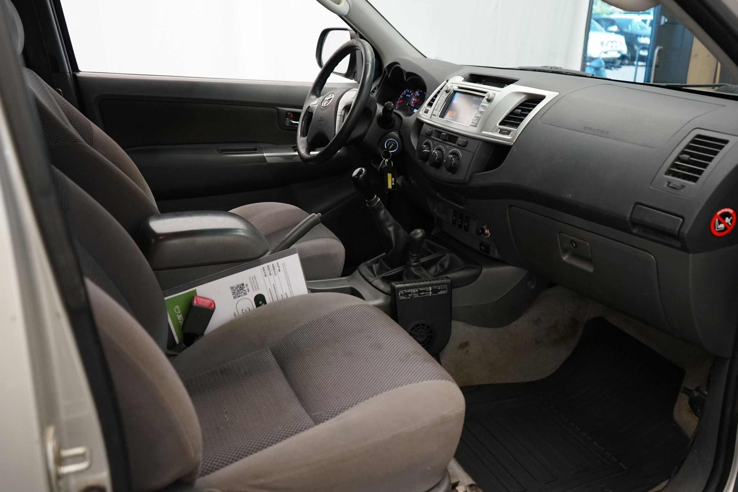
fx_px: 615
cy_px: 246
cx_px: 369
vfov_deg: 43.6
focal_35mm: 30
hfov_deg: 61.9
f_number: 3.5
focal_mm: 30
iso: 2500
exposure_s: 1/160
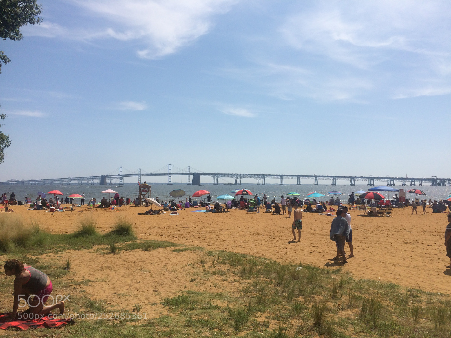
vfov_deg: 48.2
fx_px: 378
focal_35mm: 29
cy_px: 169
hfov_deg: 61.7
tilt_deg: +1.6
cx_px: 226
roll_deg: -0.2
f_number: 2.2
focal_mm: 4.15
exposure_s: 1/5128
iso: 40
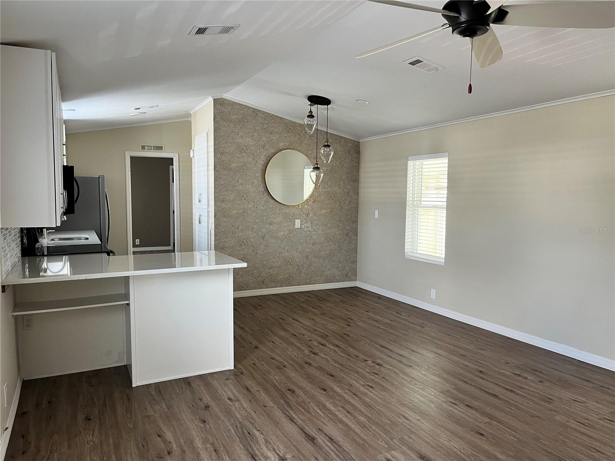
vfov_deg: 53.1
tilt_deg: -5.1
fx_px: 462
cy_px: 230
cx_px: 308
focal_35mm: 26
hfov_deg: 67.3
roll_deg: +0.0
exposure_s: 1/65
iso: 125
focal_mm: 5.1
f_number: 1.6
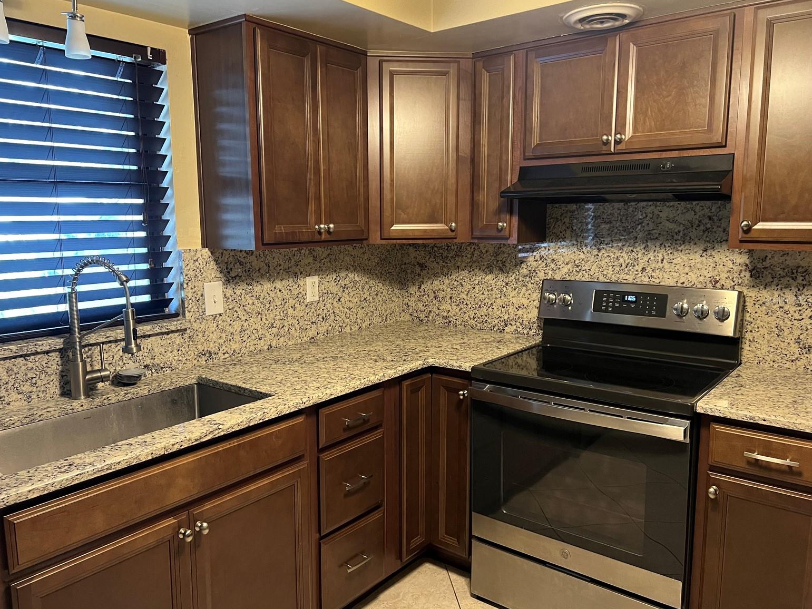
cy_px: 299
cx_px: 392
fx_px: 633
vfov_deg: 51.4
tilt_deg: -8.6
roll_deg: +0.6
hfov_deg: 65.3
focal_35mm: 27
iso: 400
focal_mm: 5.7
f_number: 1.5
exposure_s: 1/60
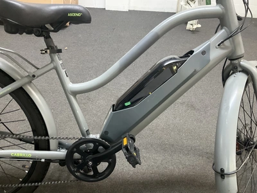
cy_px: 96
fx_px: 215
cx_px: 128
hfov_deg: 61.7
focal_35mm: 29
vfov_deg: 48.2
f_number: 1.8
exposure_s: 1/30
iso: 320
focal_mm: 3
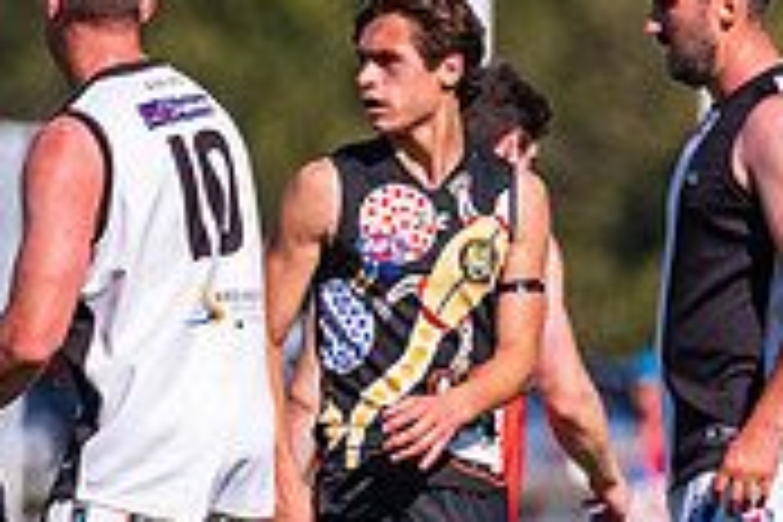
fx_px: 38299
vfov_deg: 0.8
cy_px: 516
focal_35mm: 1761
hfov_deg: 1.2
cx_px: 8
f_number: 6.3
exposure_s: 1/4000
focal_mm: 450
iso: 800
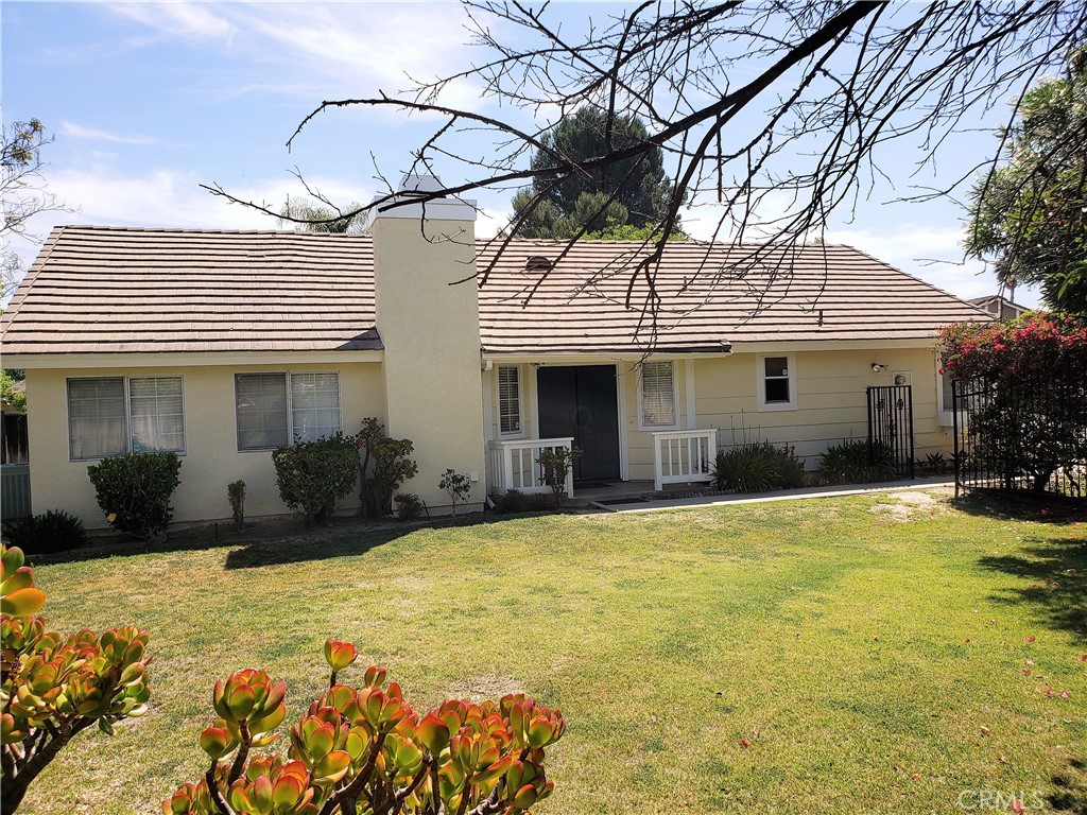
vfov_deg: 53.1
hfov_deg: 67.3
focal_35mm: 26
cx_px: 544
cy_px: 408
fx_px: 816
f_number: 2.4
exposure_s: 1/1132
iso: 50
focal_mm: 4.3
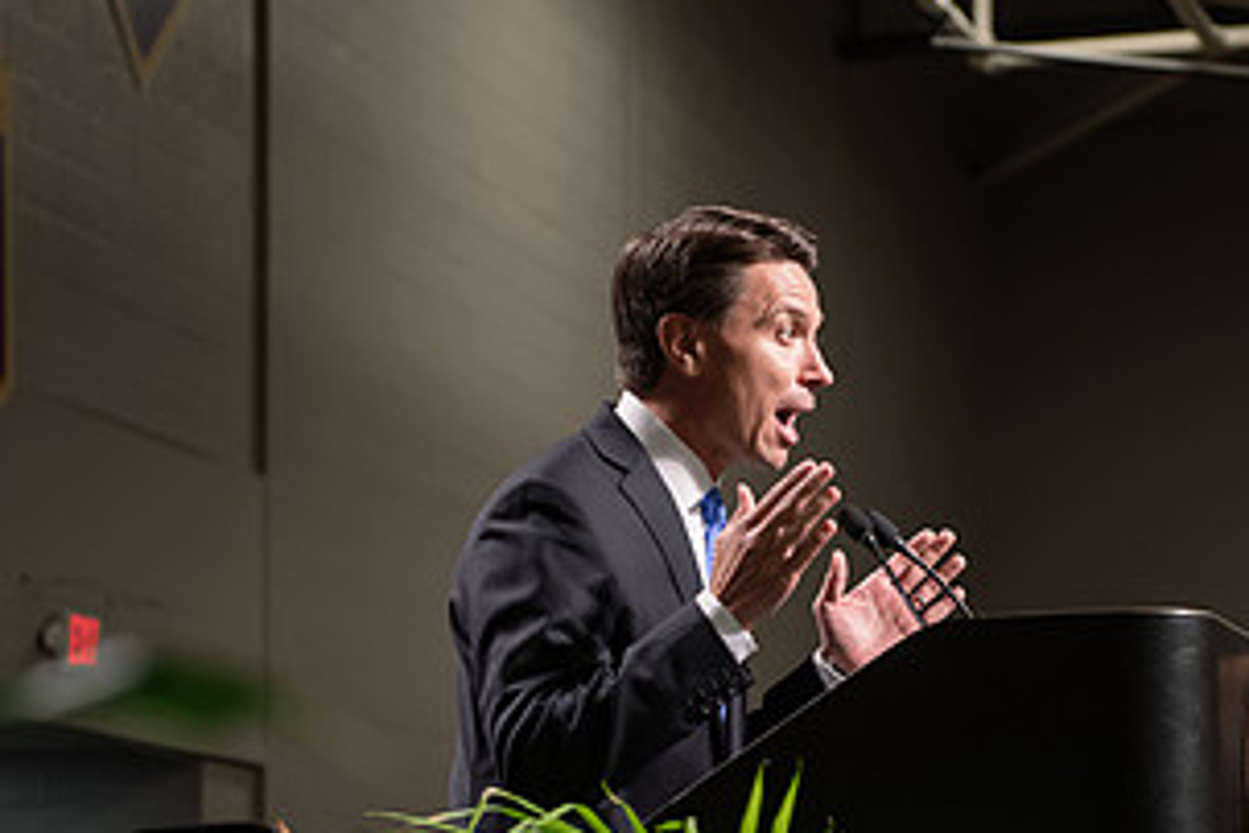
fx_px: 4649
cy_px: 645
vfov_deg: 10.2
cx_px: 767
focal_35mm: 134
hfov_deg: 15.3
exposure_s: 1/200
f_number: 4
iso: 1000
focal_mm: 70
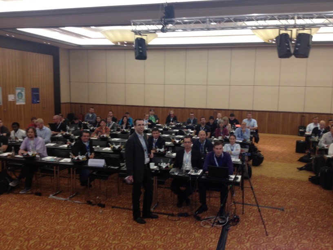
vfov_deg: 40.7
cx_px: 166
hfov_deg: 52.6
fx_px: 337
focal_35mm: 35
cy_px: 125
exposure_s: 1/24
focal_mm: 4.28
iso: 80
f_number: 2.4
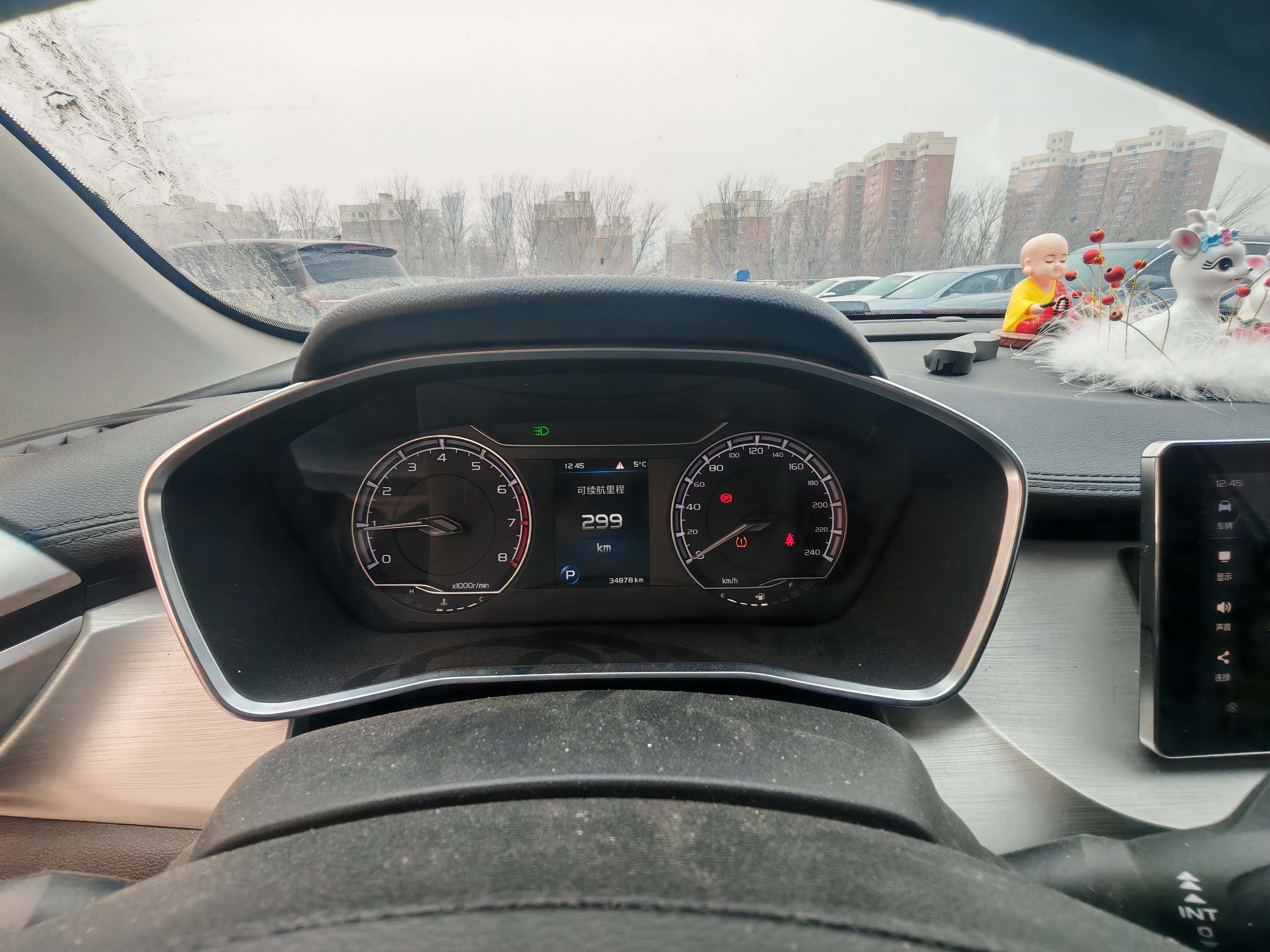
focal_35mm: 16
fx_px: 587
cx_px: 635
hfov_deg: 94.5
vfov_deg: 78.1
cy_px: 476
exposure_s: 1/310
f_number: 2.2
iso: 50
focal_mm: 1.96
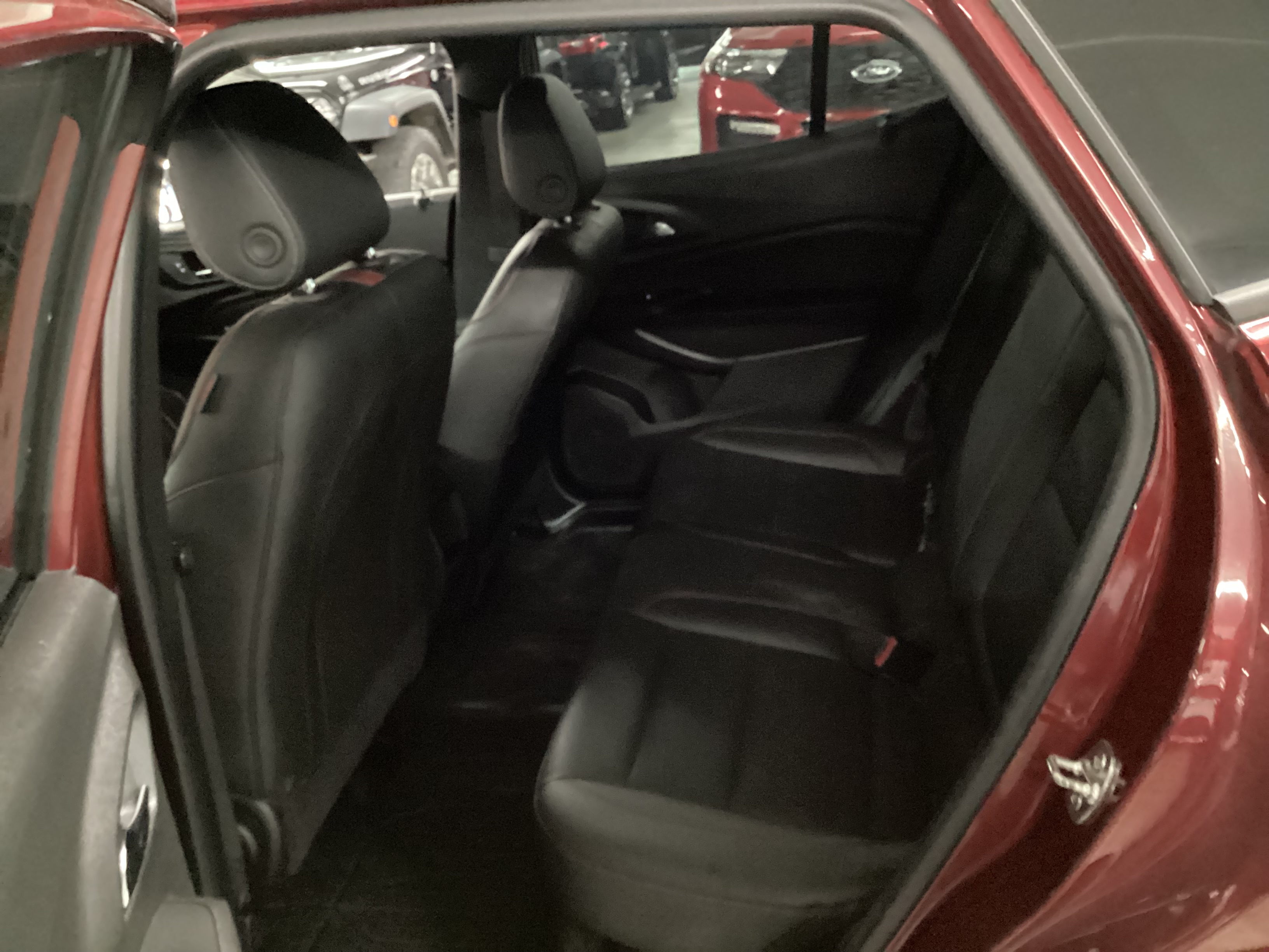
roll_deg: +5.6
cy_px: 476
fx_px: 1136
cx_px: 634
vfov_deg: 45.4
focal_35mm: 31
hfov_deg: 58.4
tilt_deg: -24.2
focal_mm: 3.3
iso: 800
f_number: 2.4
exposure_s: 1/15
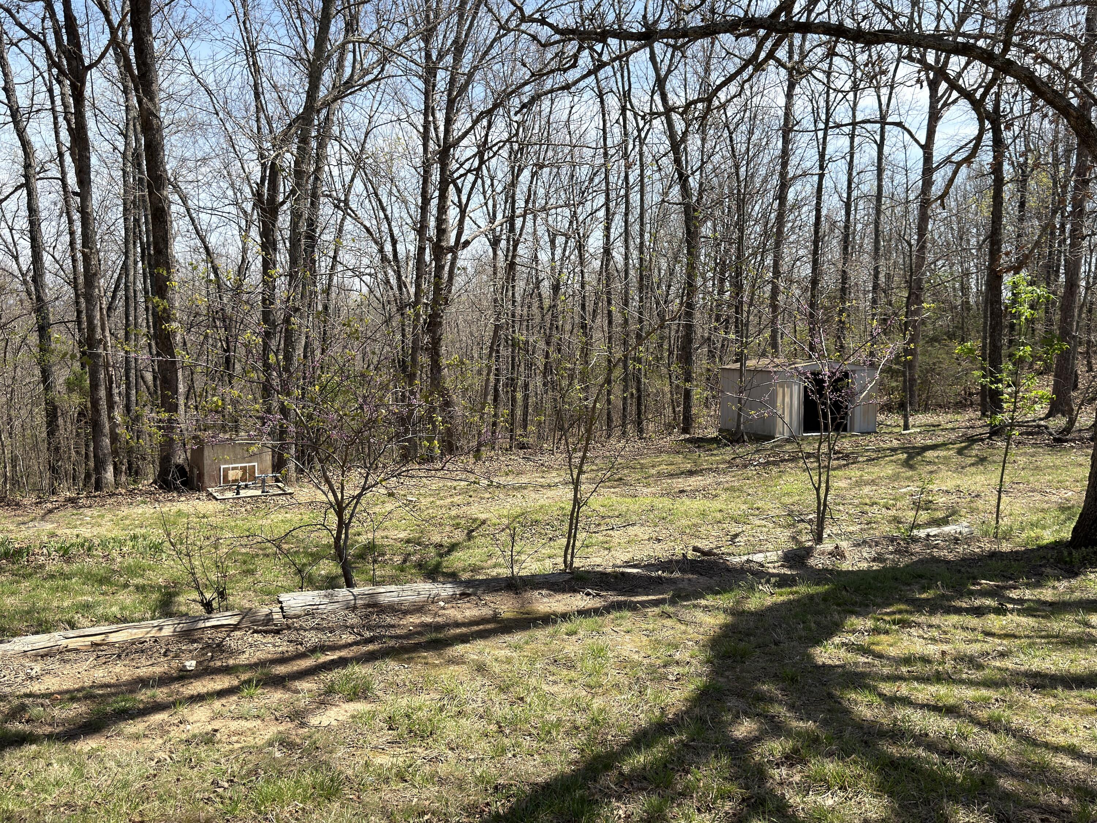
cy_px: 412
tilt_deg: -5.8
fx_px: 1109
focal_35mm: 35
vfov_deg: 40.7
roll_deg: -0.9
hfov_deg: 52.6
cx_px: 548
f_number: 1.78
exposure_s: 1/2915
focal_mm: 6.76
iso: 80
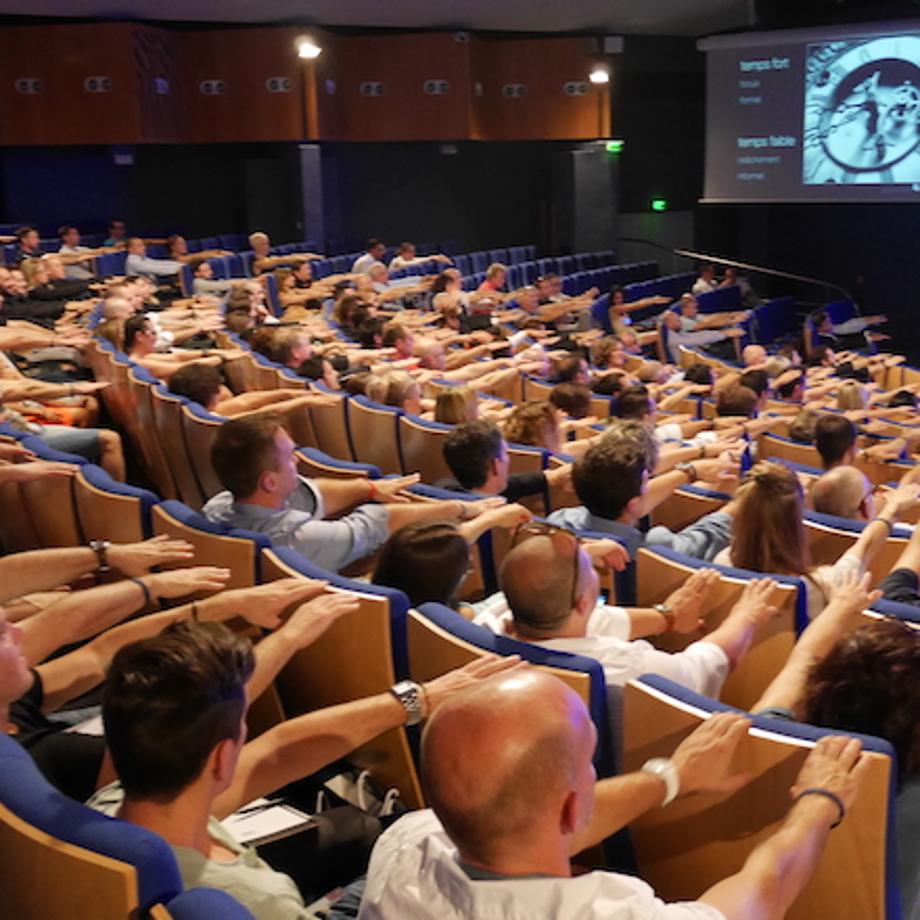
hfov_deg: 40.9
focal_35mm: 41
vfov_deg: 40.9
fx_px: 1233
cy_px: 465
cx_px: 516
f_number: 4.1
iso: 3200
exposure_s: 1/30
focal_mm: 17
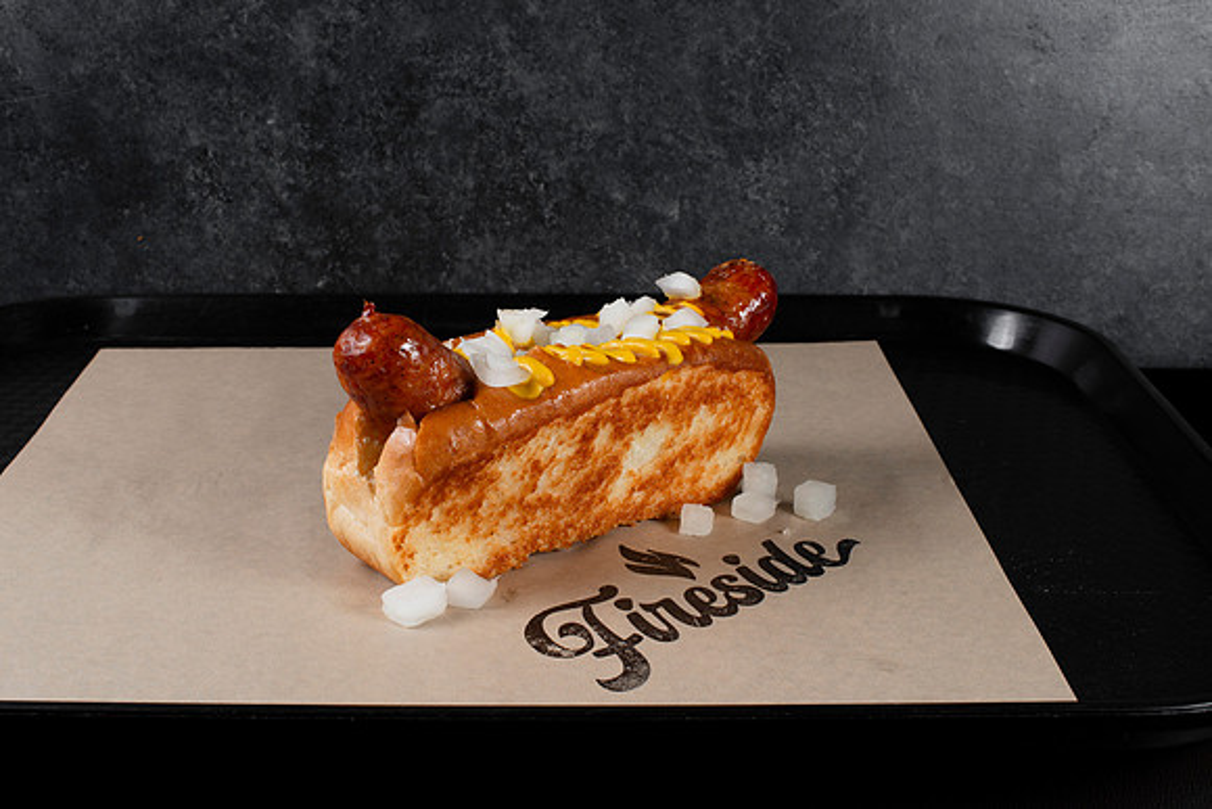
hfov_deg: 39.6
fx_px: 1685
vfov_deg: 27.0
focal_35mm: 50
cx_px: 606
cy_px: 404
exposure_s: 1/125
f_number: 16
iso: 250
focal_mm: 50
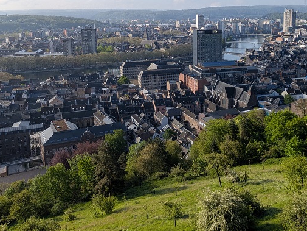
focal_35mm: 38
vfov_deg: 37.1
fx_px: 337
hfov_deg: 48.5
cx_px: 191
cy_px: 65
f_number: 1.7
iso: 27
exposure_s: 1/1170
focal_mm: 4.53
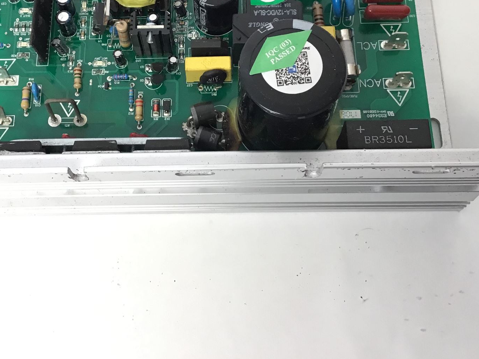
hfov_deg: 36.7
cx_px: 197
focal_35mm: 52
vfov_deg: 27.4
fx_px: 719
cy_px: 65
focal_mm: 3.3
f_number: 2.4
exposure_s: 1/30
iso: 40
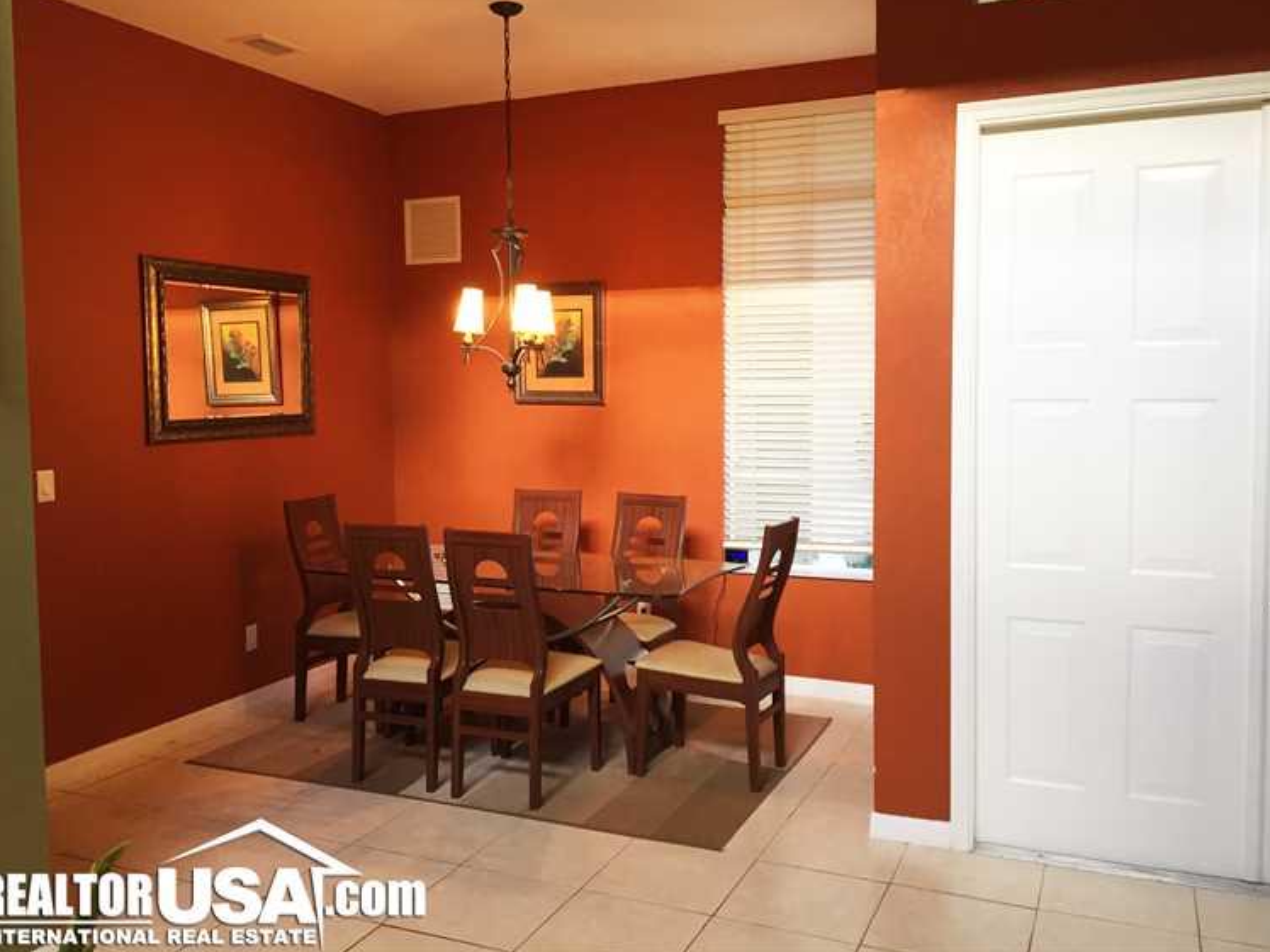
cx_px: 610
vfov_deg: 45.4
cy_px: 446
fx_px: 1137
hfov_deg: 58.3
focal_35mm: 31
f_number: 2.2
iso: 64
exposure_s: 1/30
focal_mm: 4.15
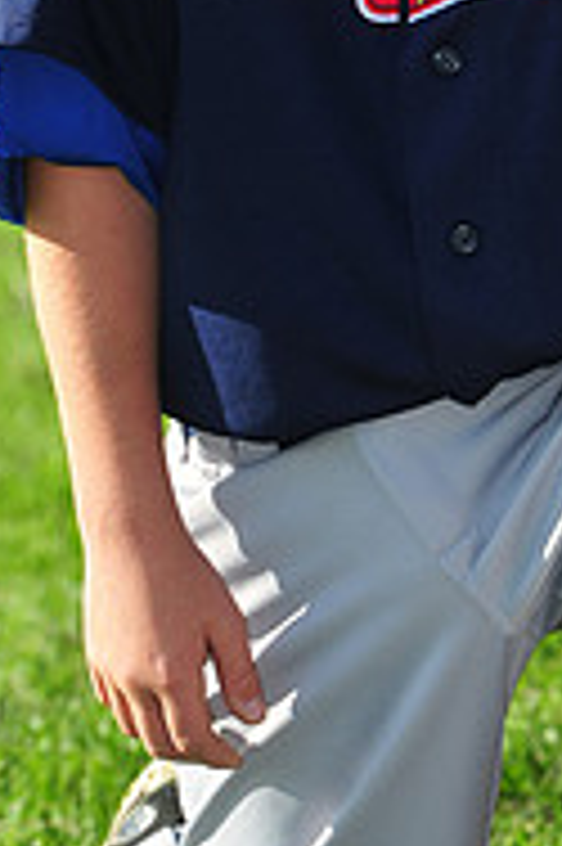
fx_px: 11917
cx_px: 697
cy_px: -166
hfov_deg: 2.7
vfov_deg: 4.1
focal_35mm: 508
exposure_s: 1/500
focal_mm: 165
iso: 200
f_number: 6.3
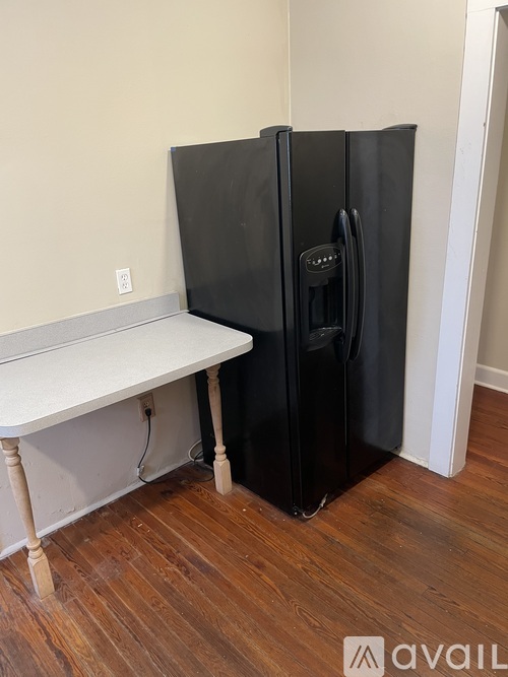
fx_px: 509
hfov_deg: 53.0
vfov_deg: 67.3
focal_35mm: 26
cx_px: 254
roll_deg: +3.0
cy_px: 338
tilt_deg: -19.9
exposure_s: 1/60
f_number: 1.6
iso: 160
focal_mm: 4.2
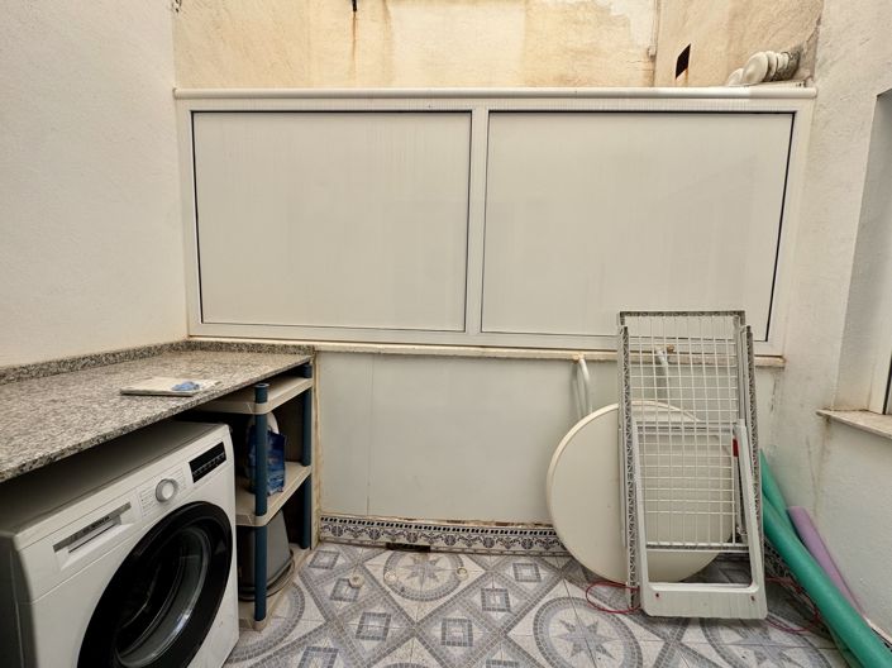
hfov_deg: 102.1
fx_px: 361
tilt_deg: -6.9
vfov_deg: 85.6
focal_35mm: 14
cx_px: 446
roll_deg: -2.2
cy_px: 334
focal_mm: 2.22
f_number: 2.2
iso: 40
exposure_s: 1/498
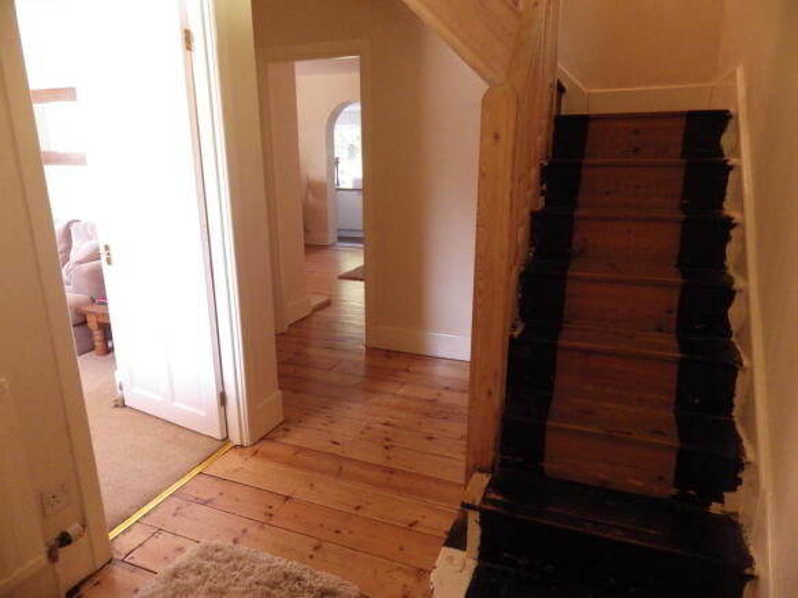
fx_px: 507
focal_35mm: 22
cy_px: 299
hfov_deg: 76.4
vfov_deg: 61.1
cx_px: 399
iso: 500
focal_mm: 4
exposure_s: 1/45
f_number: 3.1
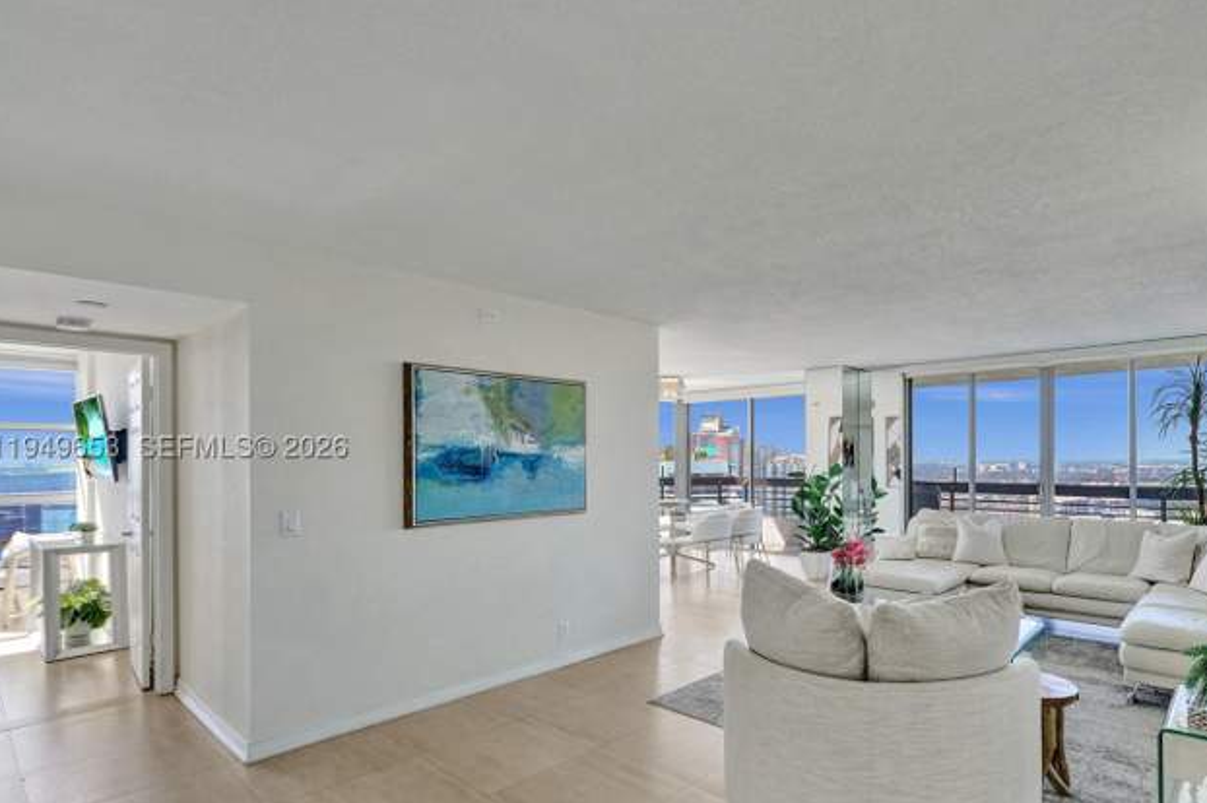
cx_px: 739
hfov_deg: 85.9
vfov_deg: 64.5
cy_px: 452
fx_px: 633
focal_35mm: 19
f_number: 6.3
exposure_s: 1/500
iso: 1250
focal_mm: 14.7
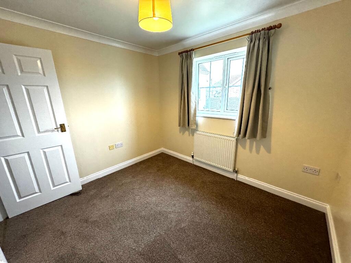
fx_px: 142
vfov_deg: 85.7
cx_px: 176
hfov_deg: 102.1
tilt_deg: -14.7
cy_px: 132
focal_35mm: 14
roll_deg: +1.6
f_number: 2.2
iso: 320
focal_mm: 2.22
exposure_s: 1/84
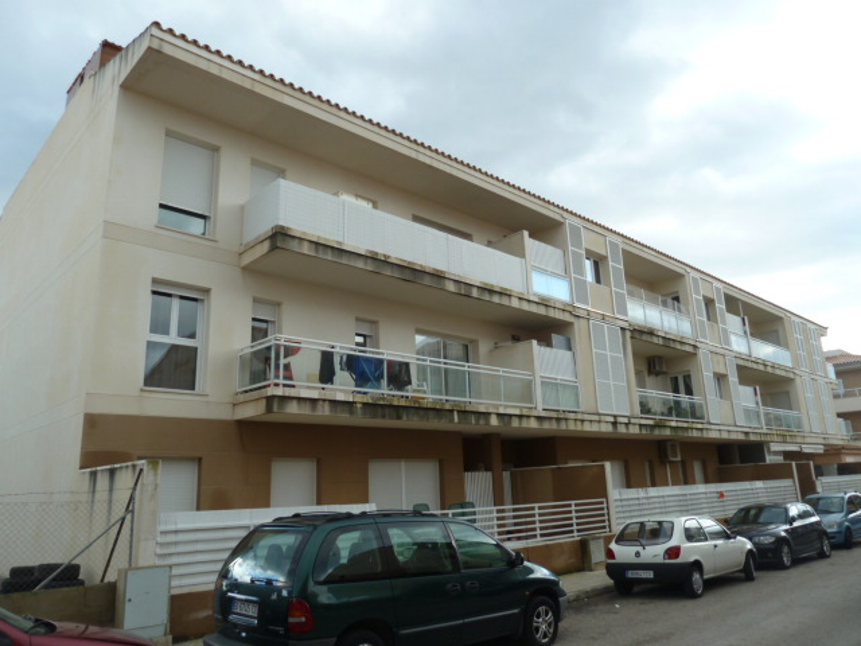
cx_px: 430
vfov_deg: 54.9
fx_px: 622
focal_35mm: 25
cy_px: 323
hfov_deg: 69.4
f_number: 3.3
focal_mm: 4.1
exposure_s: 1/60
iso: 80
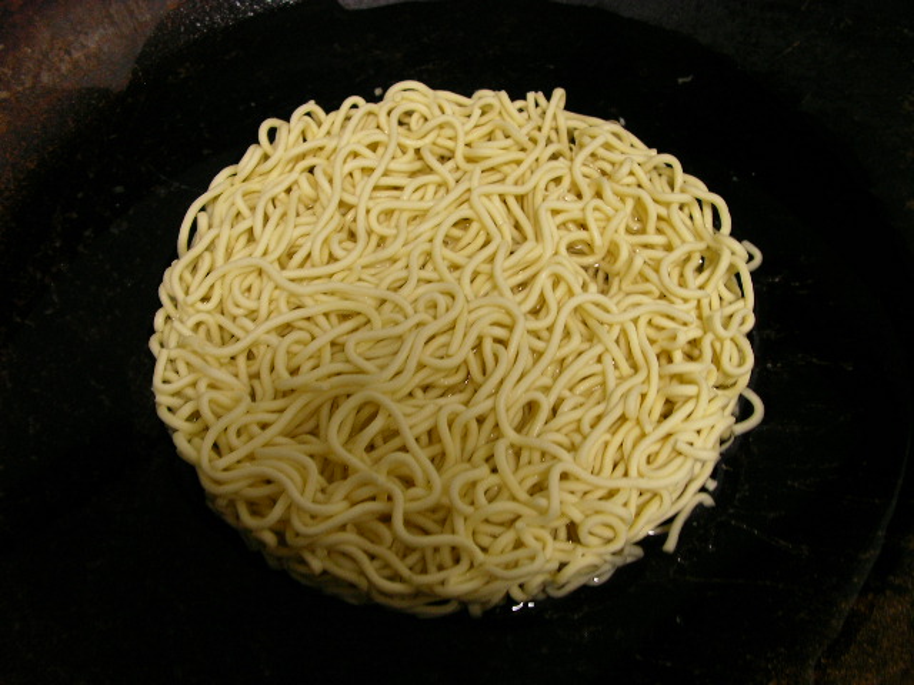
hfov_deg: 49.0
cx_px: 457
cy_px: 342
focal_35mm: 38
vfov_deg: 37.7
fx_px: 1003
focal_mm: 5.8
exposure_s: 1/8.1
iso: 100
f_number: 3.5
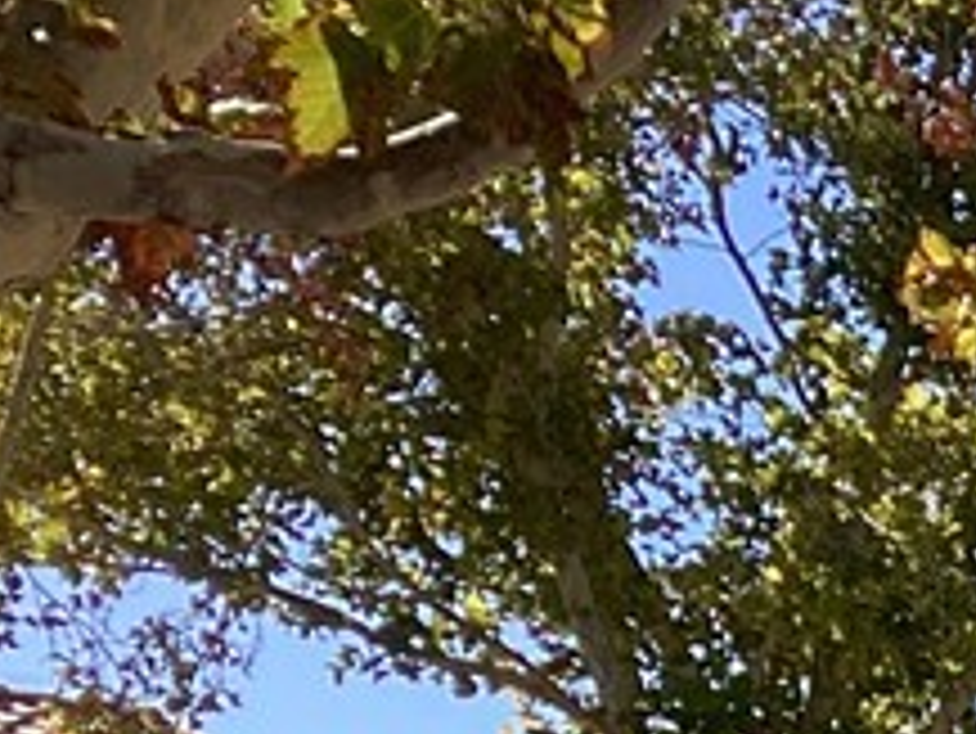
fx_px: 4119
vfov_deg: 9.4
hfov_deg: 11.6
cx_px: 2177
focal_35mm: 146
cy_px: 1531
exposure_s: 1/476
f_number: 2.4
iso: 25
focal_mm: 3.3
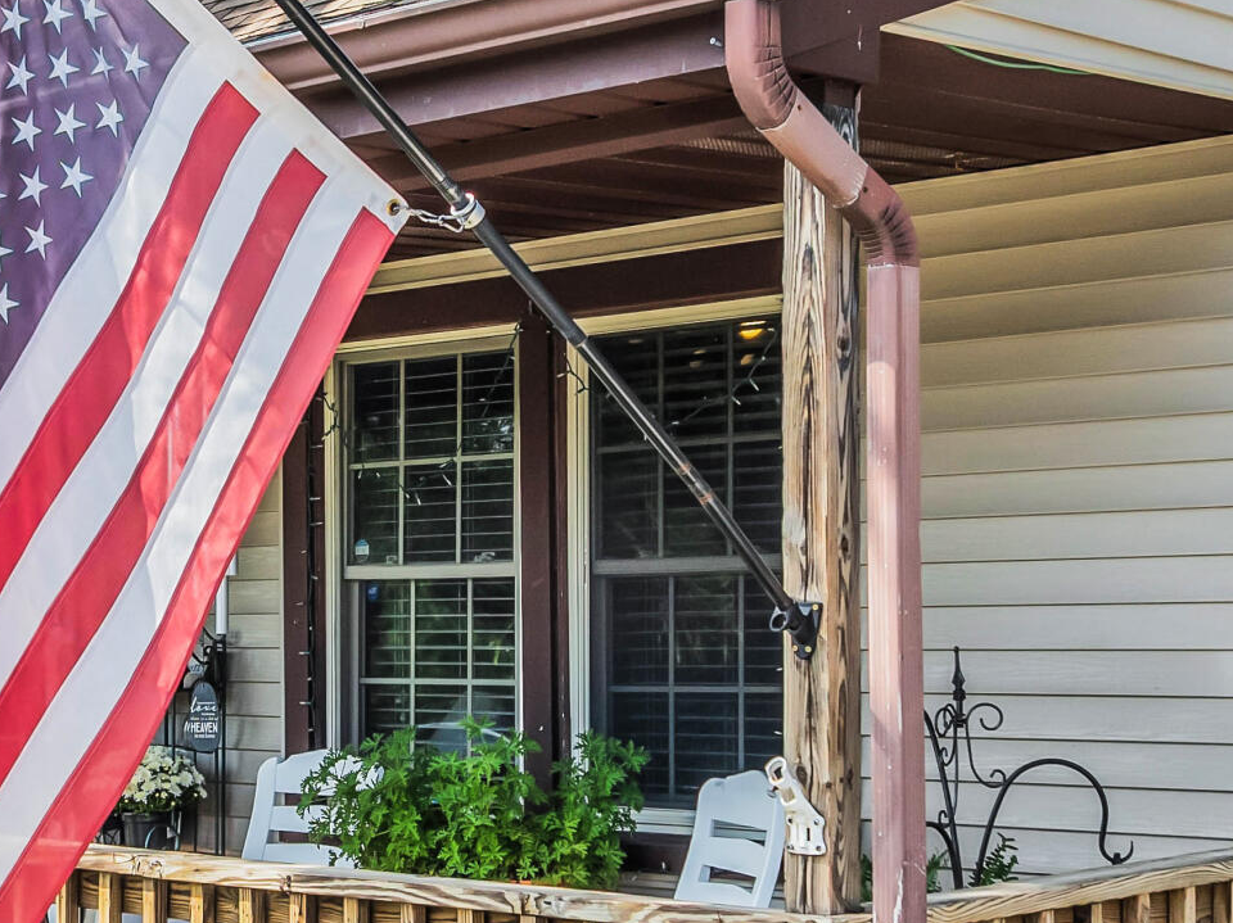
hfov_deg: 25.7
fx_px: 2670
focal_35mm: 75
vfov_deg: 19.5
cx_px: 325
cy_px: 634
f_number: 2.8
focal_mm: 12.29
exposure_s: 1/1000
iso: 140
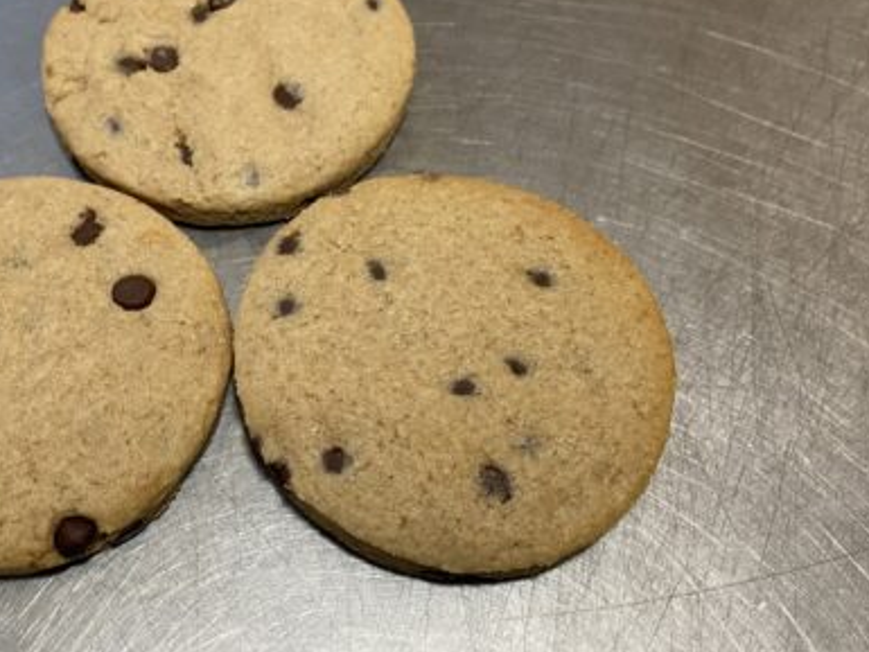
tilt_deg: -62.8
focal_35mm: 45
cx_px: 299
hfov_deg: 41.6
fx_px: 1130
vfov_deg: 32.2
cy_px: 316
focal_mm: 4.25
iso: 160
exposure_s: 1/60
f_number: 1.8
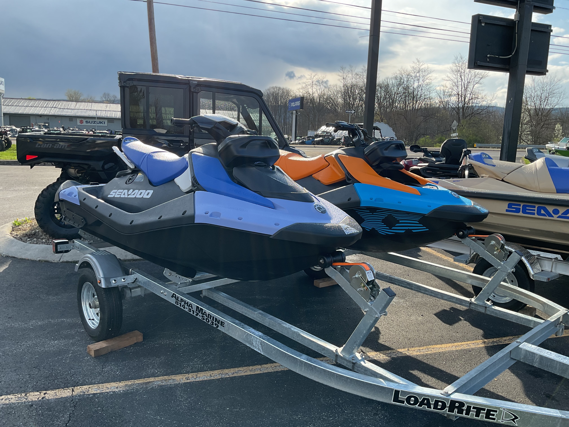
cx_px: 284
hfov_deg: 61.7
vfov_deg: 48.2
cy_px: 214
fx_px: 477
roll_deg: -2.4
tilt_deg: -8.8
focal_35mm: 29
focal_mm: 3
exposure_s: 1/869
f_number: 1.8
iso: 16
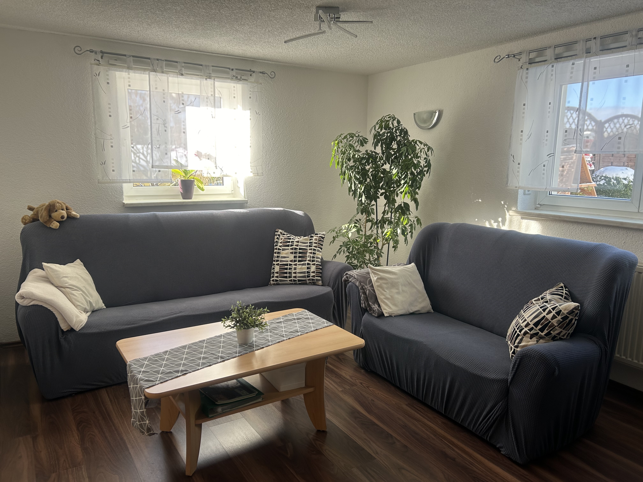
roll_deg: -0.9
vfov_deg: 53.1
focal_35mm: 26
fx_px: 483
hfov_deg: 67.3
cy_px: 241
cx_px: 322
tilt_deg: -9.5
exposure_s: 1/160
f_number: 1.5
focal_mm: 5.7
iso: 40
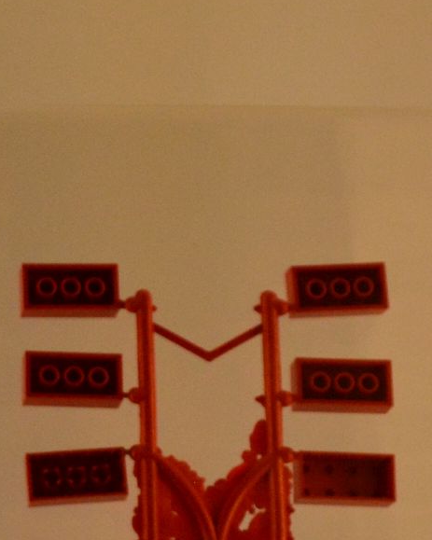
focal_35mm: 84
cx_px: -262
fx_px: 1343
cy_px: 526
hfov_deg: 16.3
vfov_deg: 22.0
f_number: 5
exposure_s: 1/800
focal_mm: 18
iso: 1250
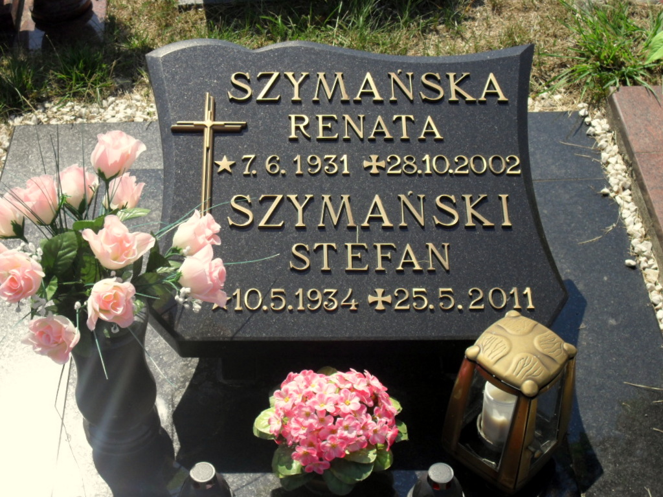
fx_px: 1092
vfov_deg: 25.7
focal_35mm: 57
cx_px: 332
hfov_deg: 33.8
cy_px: 248
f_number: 4.3
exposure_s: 1/500
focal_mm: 10.1
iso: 100
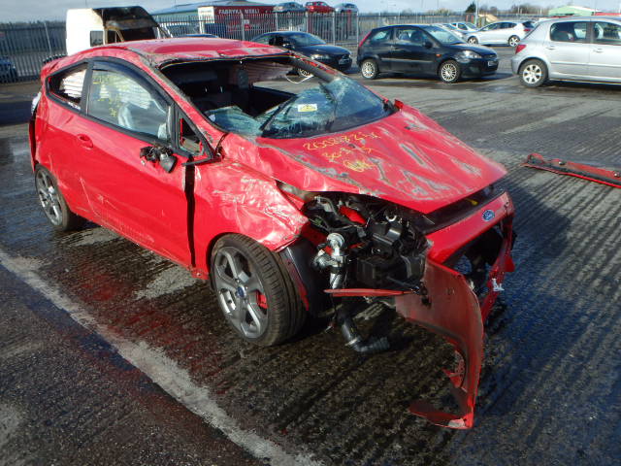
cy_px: 233
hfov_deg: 63.4
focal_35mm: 28
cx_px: 310
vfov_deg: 49.7
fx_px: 502
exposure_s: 1/500
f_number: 3.9
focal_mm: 5
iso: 125
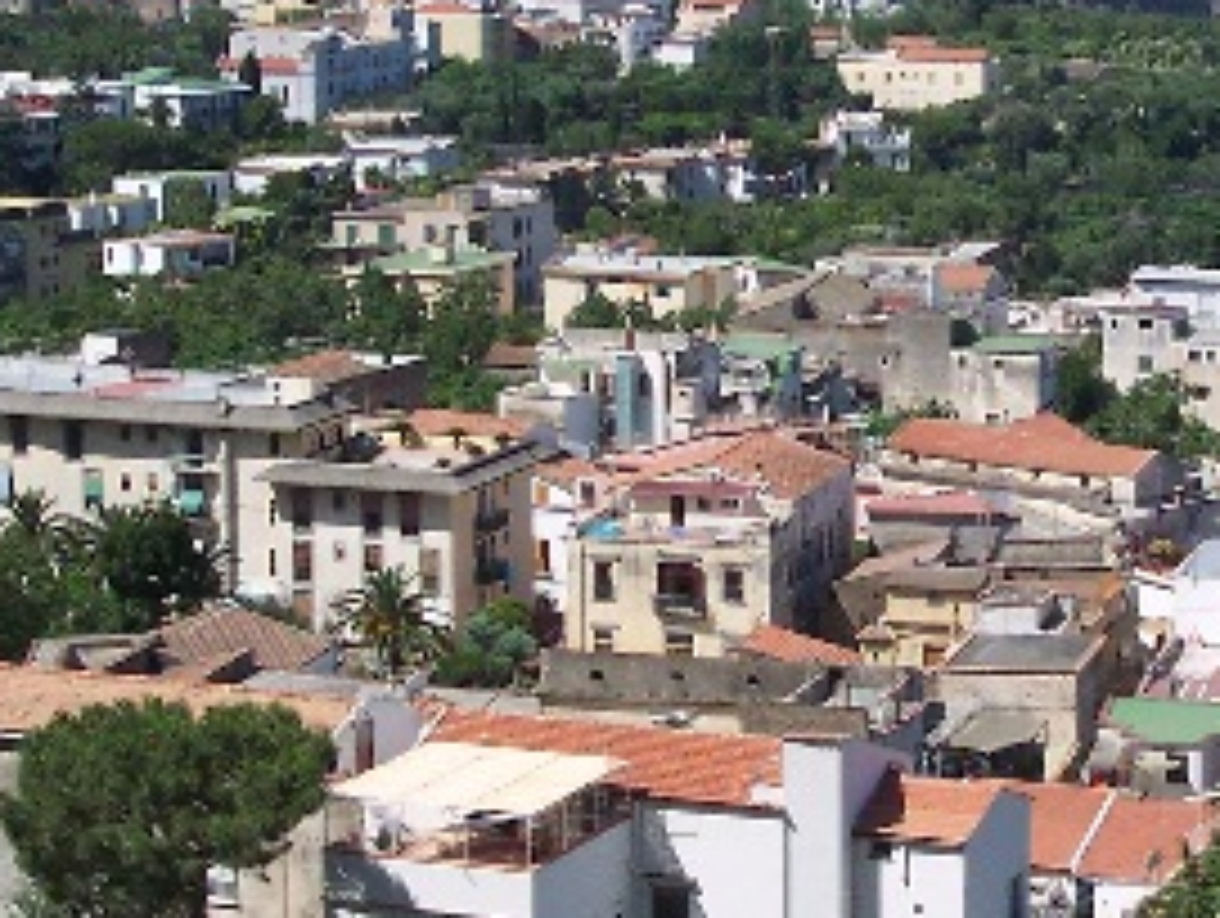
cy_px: 148
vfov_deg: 13.2
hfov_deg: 17.4
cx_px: 923
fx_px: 3953
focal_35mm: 112
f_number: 4.8
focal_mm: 8
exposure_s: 1/1000
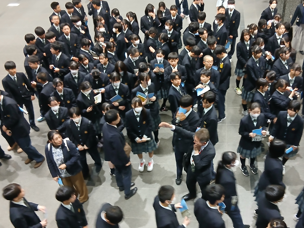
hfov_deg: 47.6
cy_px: 123
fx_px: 343
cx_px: 182
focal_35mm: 39
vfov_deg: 36.8
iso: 320
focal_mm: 3.86
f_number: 1.8
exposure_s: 1/25
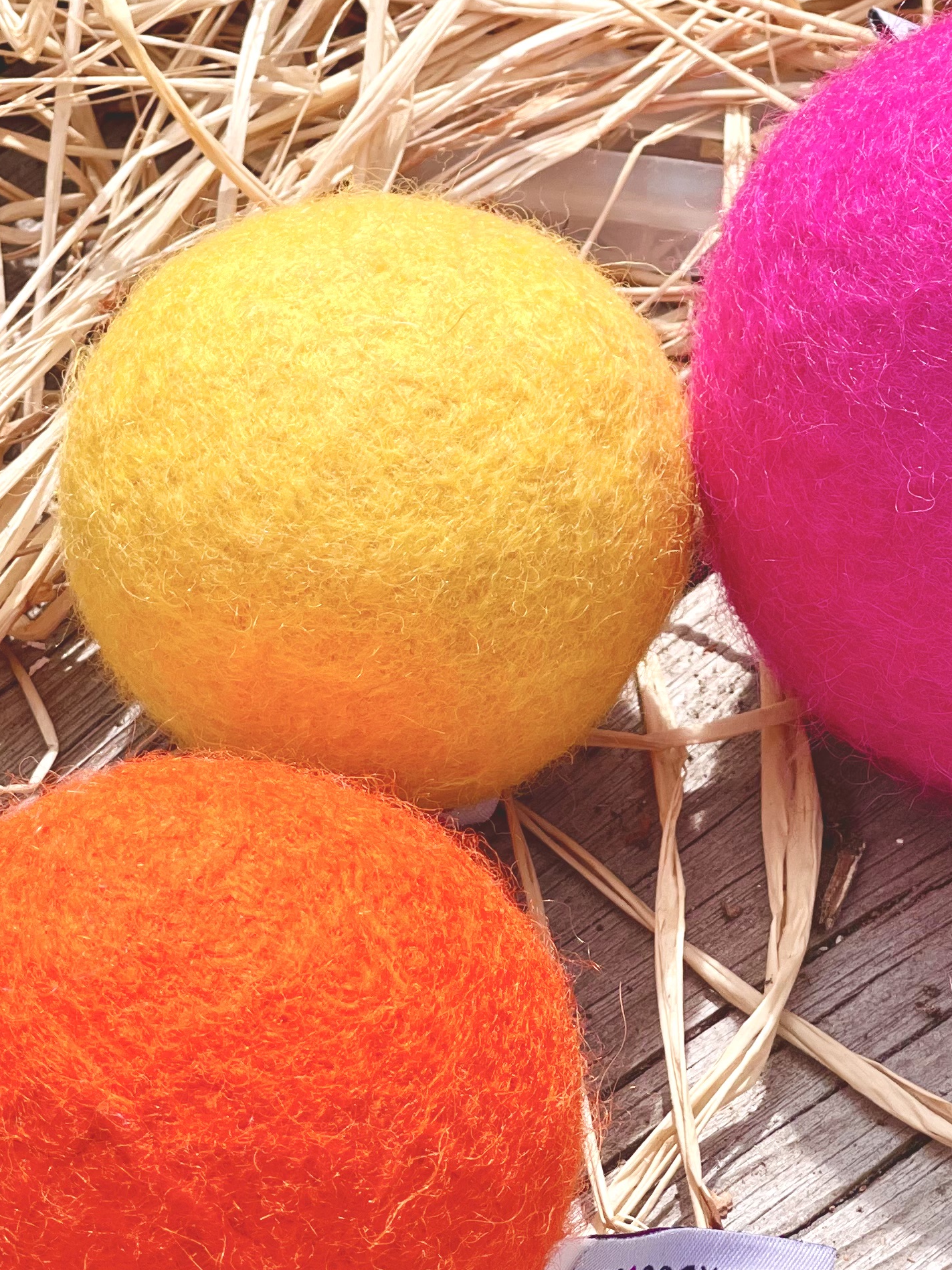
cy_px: 623
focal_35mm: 136
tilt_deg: -50.4
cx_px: 626
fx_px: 4986
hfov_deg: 10.9
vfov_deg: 14.5
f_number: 2.2
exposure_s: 1/1531
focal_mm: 7.5
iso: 32
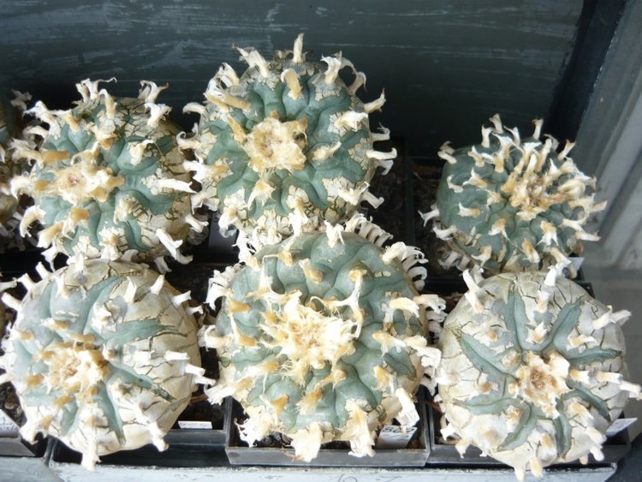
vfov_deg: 43.0
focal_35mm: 33
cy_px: 241
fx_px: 612
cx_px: 321
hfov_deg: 55.3
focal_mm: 5.5
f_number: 2.8
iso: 100
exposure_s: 1/100
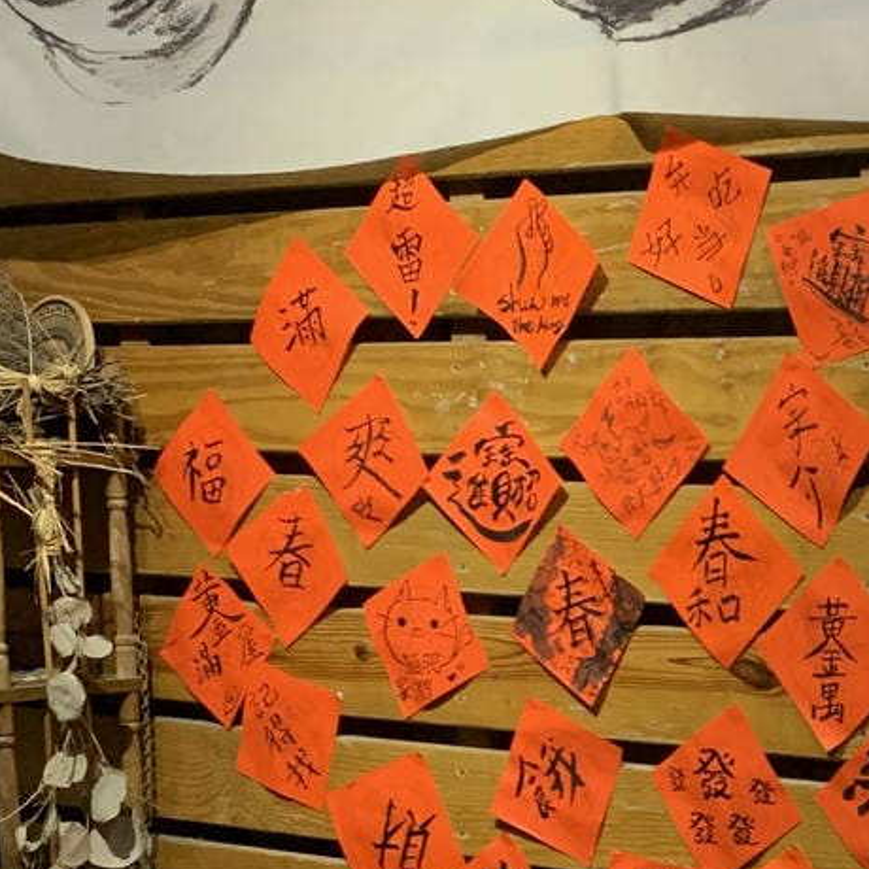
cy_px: 701
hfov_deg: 20.8
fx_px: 2272
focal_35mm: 80
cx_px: 918
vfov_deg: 21.4
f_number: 1.8
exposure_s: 1/60
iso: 320
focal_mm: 4.25
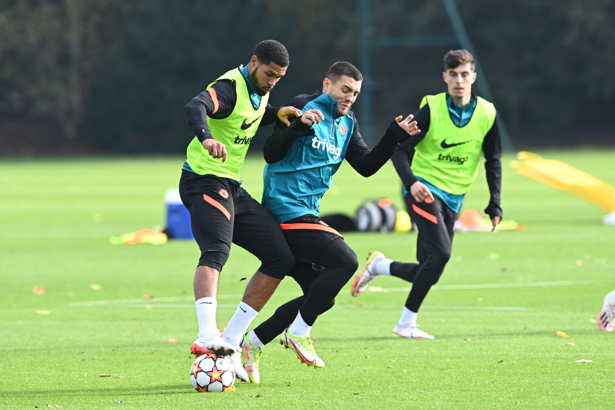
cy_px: 205
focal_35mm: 400
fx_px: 6834
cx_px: 308
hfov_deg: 5.2
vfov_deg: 3.4
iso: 1000
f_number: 5
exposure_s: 1/2000
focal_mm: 400
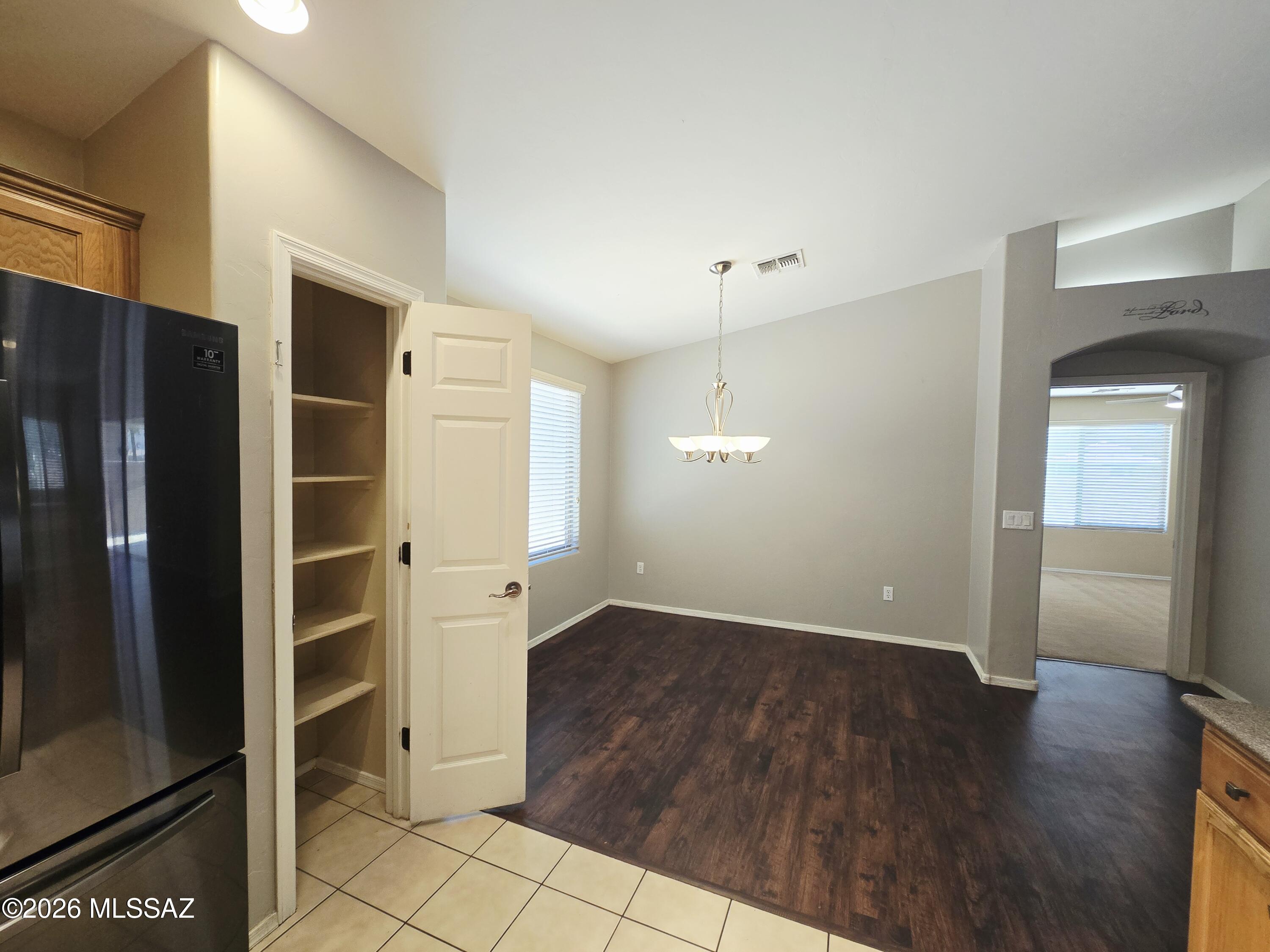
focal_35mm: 13
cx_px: 635
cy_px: 476
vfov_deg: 89.9
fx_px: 477
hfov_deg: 106.2
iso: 100
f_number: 2.2
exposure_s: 1/60
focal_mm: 2.2
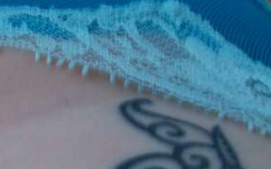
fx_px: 554
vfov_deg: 17.2
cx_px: 59
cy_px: 135
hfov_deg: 27.0
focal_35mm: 75
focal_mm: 5.7
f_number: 2.8
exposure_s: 1/8
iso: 160
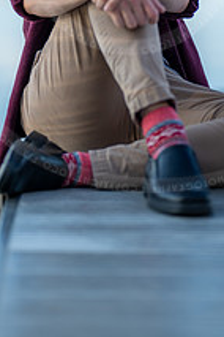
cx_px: 134
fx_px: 1680
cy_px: -13
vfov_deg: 11.3
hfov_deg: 7.6
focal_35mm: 180
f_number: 1.2
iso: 125
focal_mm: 85
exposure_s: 1/2000
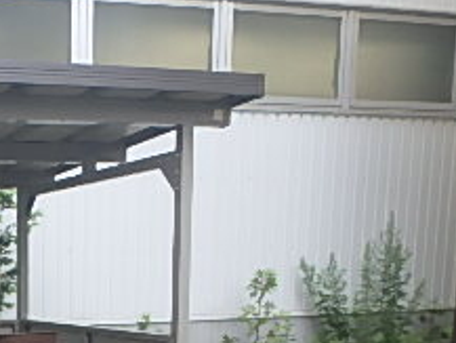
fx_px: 817
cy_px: 446
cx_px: -118
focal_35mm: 62
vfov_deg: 21.4
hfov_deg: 26.9
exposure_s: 1/60
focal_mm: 3.7
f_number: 3.5
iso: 125
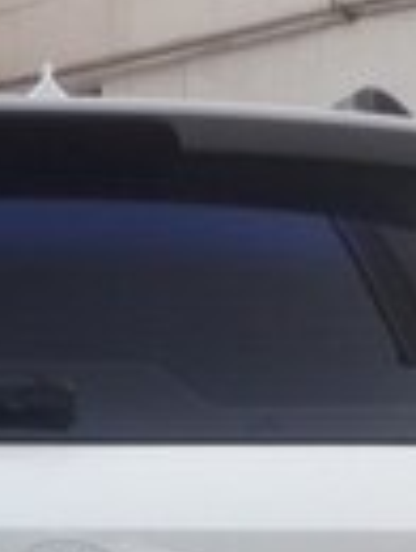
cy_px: 815
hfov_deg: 14.2
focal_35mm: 103
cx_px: 8
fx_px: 1645
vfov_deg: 17.3
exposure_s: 1/50
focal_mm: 3.6
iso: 40
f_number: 1.9
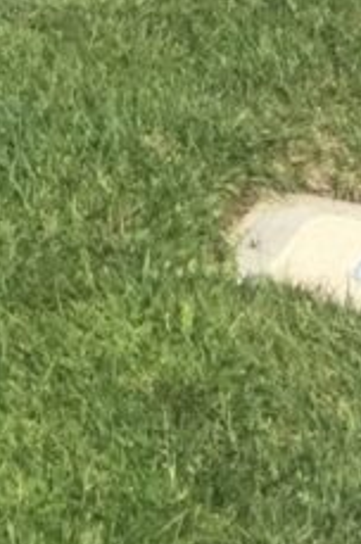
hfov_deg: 6.0
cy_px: -1166
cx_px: -712
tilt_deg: +2.9
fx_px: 3183
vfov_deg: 8.1
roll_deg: -0.6
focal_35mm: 211
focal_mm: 4.15
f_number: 2.2
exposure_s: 1/1883
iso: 32
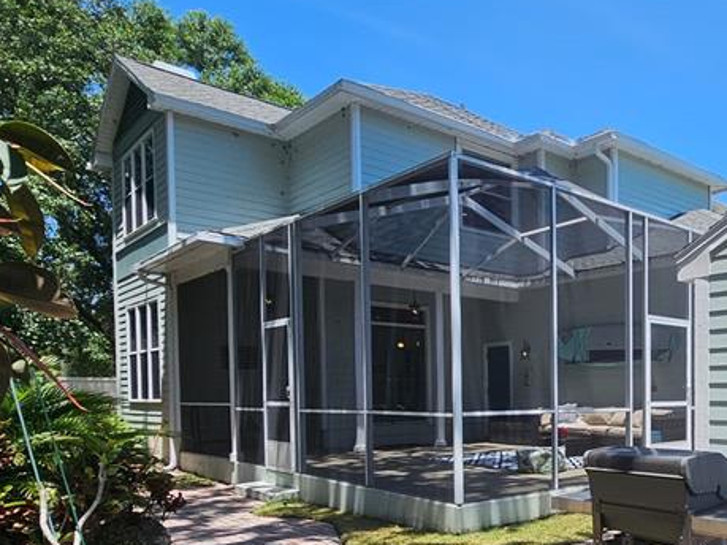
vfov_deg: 46.4
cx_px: 619
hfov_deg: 55.5
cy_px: 414
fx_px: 609
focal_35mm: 29
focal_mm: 2.2
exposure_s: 1/1844
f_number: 2.2
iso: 50
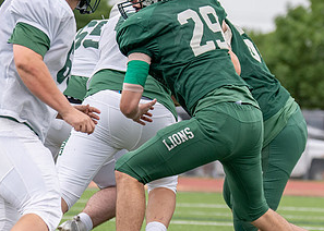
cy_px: 122
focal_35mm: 338
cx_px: 130
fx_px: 3110
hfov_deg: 6.0
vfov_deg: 4.3
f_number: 2.8
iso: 250
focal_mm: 96
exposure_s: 1/2500
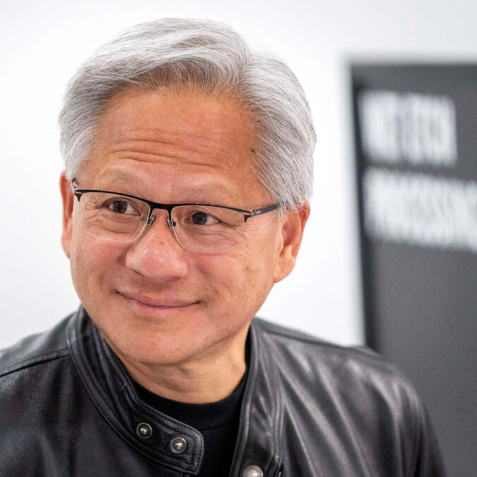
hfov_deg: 6.9
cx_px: 125
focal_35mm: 254
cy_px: 238
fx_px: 3960
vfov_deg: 6.9
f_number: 2.8
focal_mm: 198
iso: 4000
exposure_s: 1/500
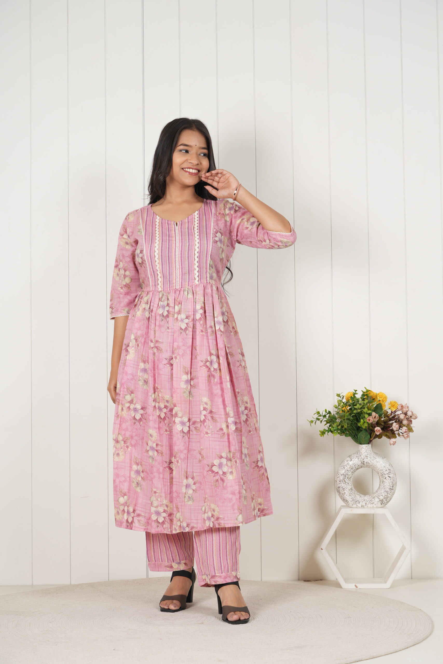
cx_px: 222
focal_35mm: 65
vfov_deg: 31.0
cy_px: 332
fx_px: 1200
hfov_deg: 20.9
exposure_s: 1/125
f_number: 6.3
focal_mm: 65
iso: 125
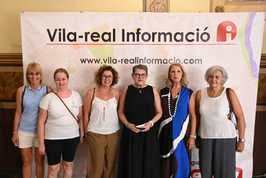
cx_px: 133
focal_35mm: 30
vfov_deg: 44.3
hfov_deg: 62.8
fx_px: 218
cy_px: 89
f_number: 4
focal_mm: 29.5
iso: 6400
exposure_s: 1/323
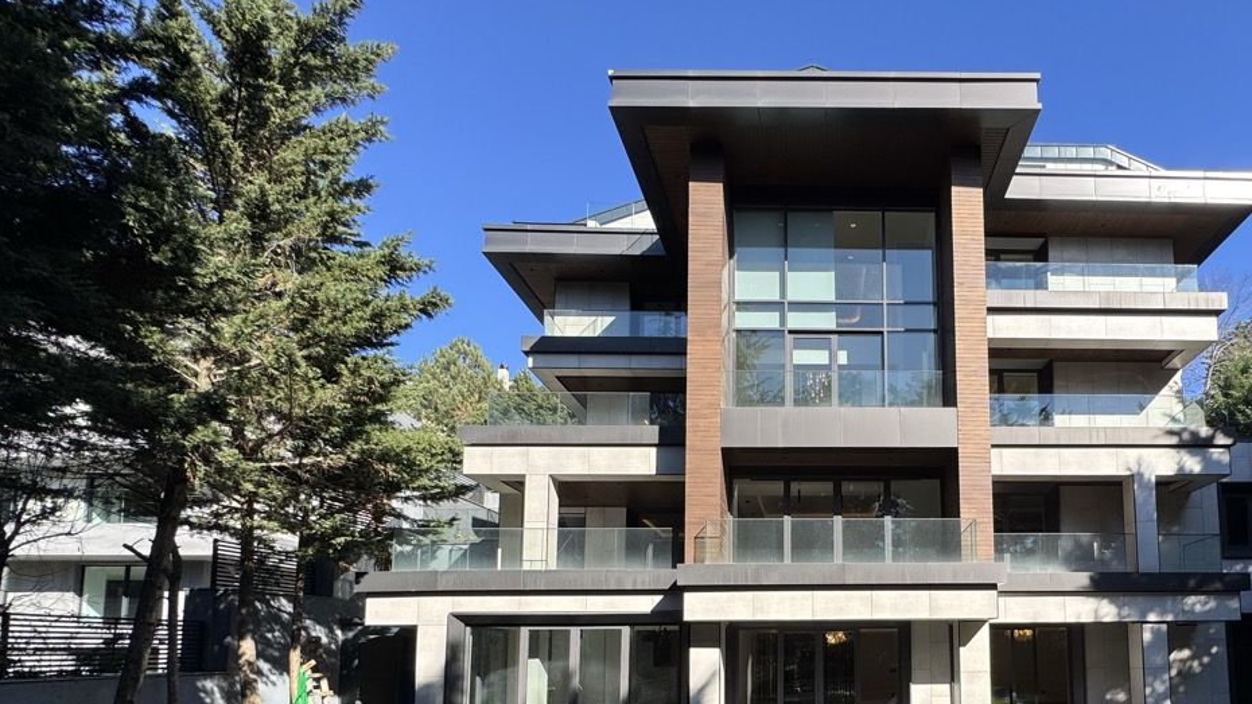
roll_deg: +0.7
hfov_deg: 80.8
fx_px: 697
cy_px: 595
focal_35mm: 21
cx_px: 843
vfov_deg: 49.4
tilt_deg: +4.9
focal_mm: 2.22
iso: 40
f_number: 2.2
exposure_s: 1/749
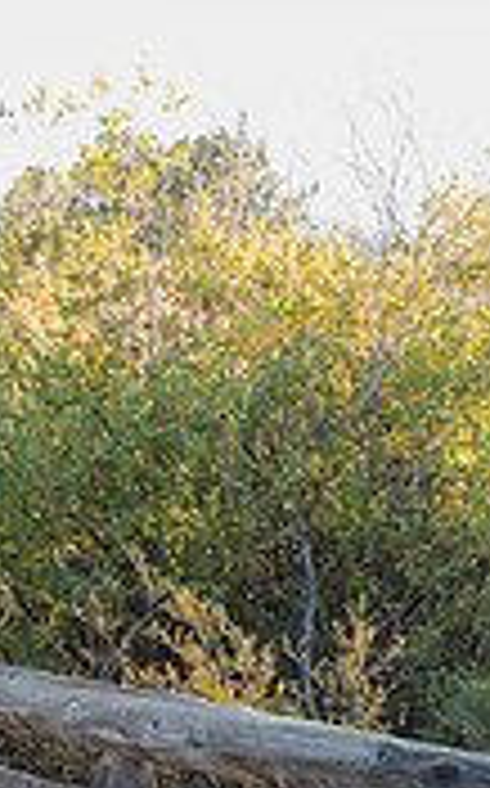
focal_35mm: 63
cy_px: 655
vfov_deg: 31.5
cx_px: -328
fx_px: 1349
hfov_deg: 17.6
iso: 200
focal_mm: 18
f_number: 2.8
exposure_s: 1/160
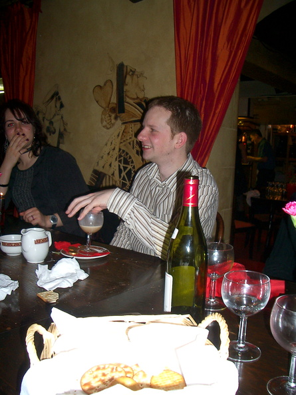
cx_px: 148
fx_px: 399
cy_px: 198
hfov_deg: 40.7
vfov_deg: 52.6
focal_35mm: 35
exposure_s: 1/40
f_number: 2.6
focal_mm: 5.8
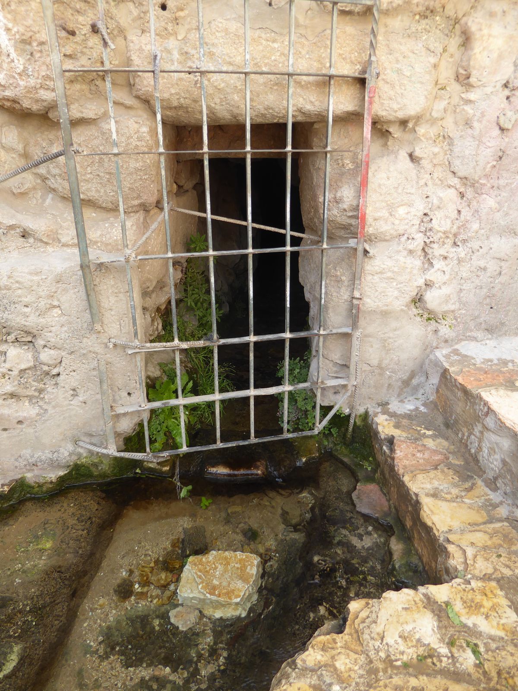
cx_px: 259
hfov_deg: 54.9
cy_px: 346
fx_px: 499
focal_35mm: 25
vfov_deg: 69.4
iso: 80
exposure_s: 1/100
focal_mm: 4.3
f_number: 3.3
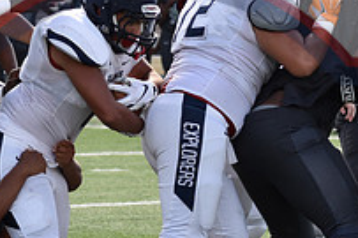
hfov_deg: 4.3
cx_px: 146
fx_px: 4769
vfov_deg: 2.9
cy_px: 156
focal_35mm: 480
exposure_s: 1/1250
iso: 400
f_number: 4.8
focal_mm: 112
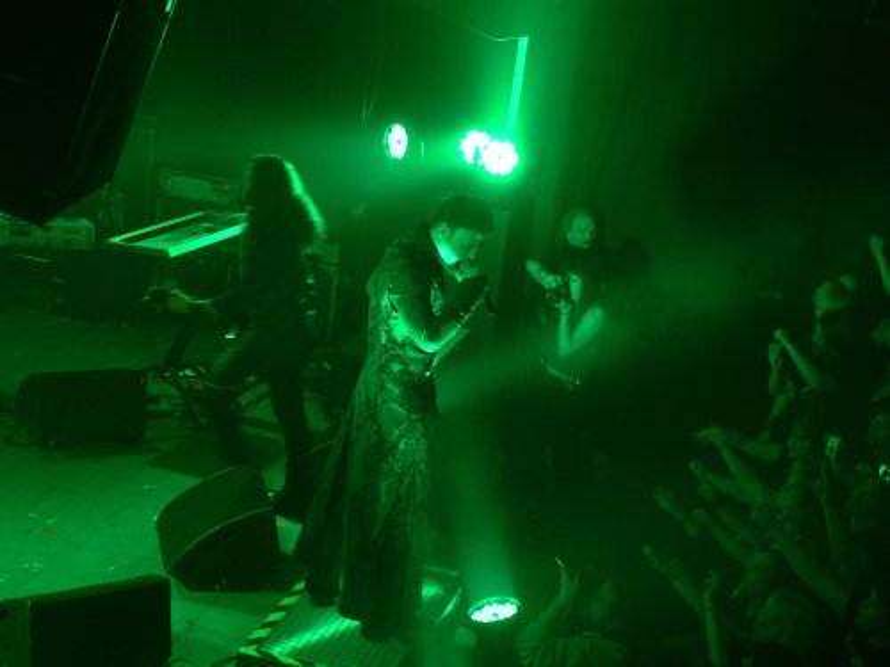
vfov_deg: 22.3
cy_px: 334
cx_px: 445
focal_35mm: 66
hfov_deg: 29.4
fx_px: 1697
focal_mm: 11
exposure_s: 1/30
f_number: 3.2
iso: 100
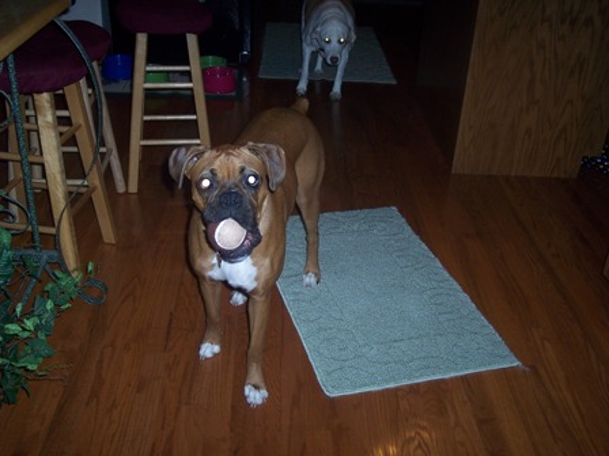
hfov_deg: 47.9
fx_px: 686
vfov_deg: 36.8
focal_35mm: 39
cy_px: 228
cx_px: 304
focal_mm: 8
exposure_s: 1/60
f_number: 2.8
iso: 100
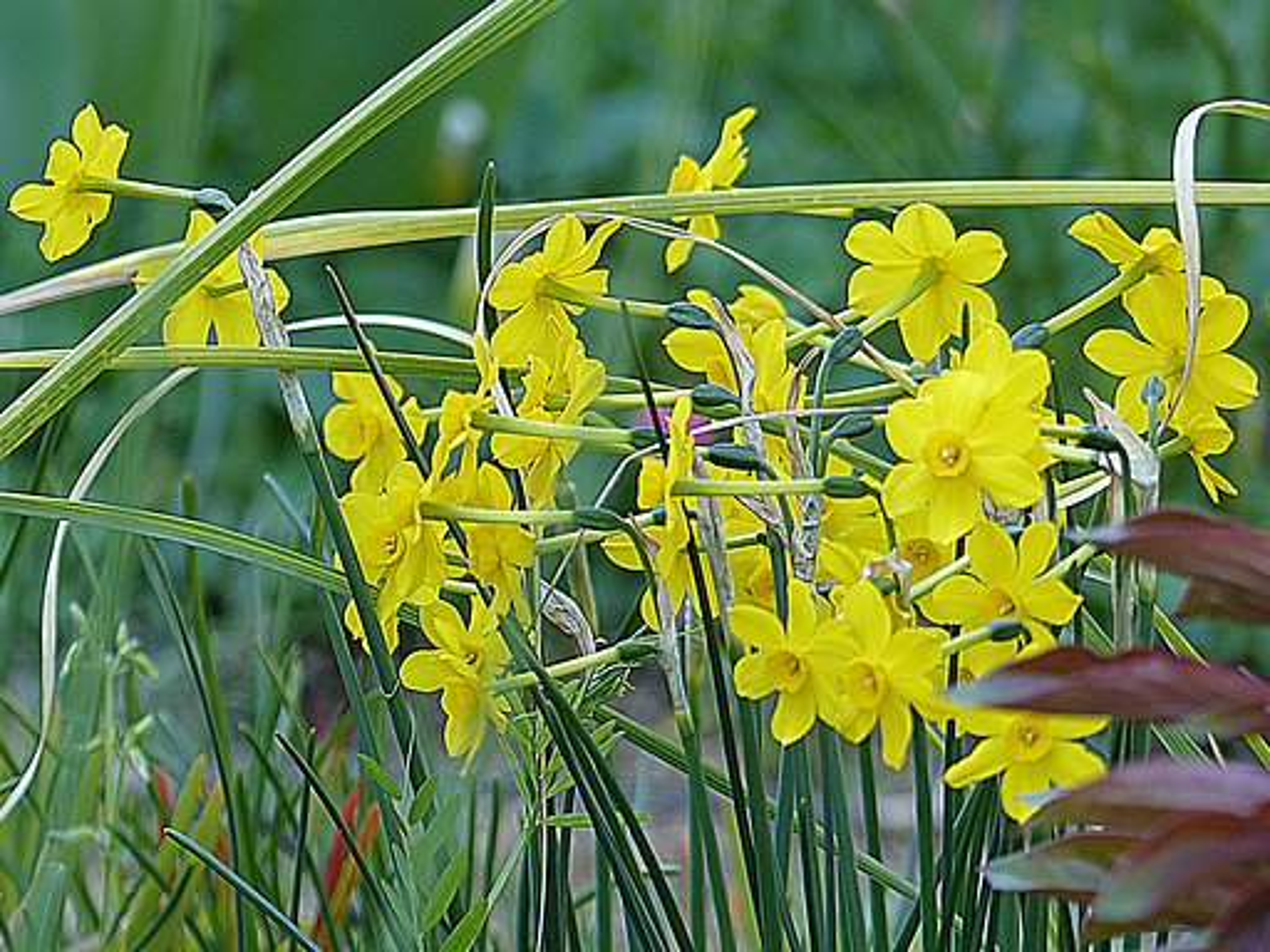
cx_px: 635
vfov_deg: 2.5
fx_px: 22013
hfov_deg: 3.3
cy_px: 476
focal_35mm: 600
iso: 100
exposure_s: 1/200
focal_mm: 108
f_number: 4
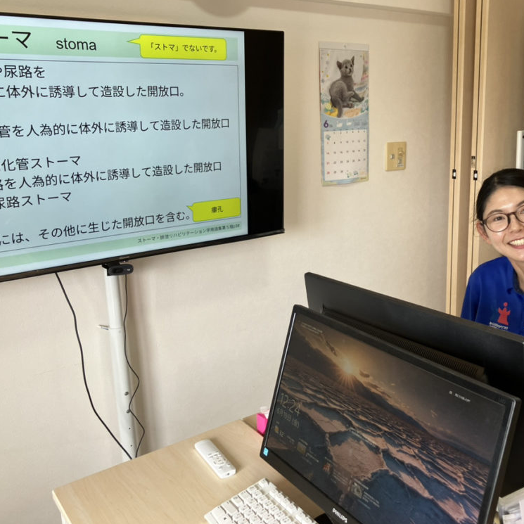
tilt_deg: -12.6
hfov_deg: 48.3
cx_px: 302
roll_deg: +1.7
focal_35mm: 34
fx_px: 582
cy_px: 257
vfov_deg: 48.4
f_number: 1.8
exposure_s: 1/120
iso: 64
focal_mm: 3.99
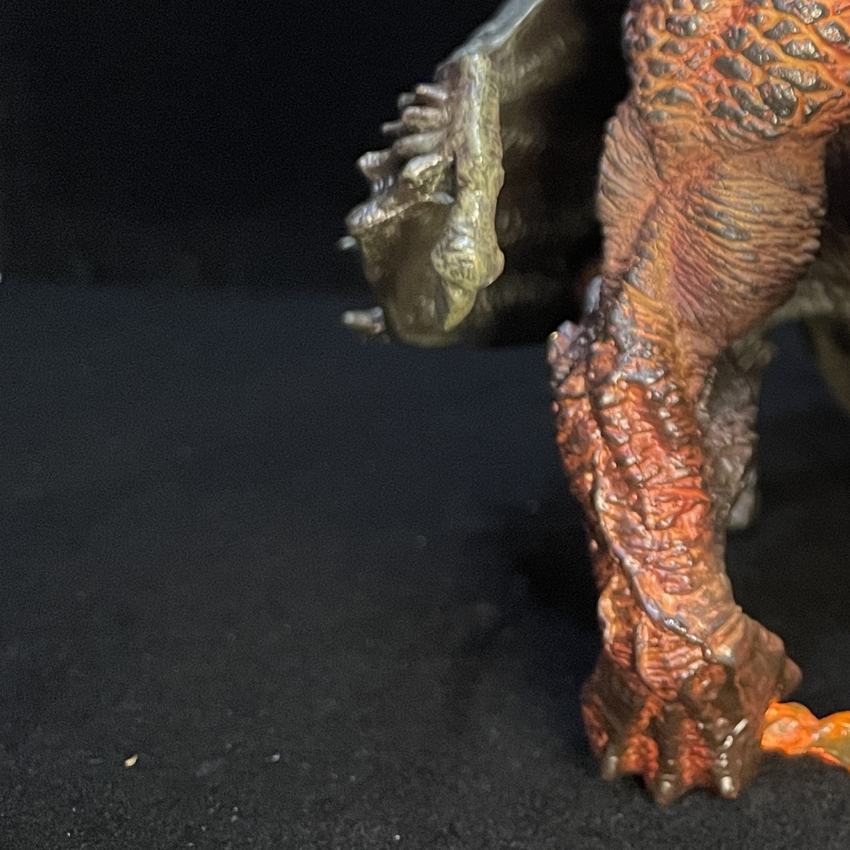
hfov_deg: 24.3
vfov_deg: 26.6
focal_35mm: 62
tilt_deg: -3.3
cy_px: 59
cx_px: 1096
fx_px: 1722
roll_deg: -0.5
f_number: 1.6
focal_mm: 4.2
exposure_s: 1/50
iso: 400
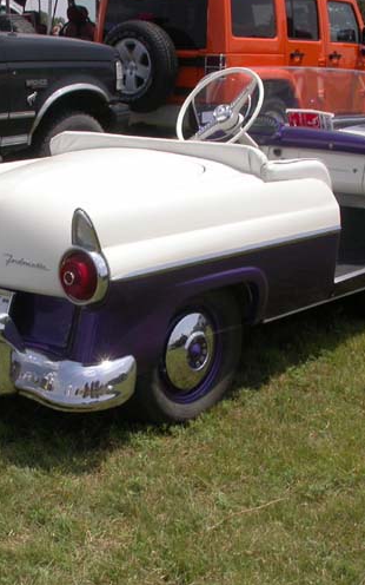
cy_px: 320
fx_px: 1035
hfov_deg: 20.0
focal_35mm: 65
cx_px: 128
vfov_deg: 31.5
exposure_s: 1/456
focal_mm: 7.85
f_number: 7.5
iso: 100
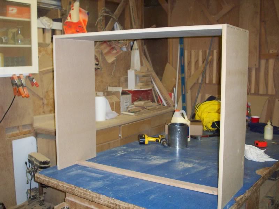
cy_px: 104
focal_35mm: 37
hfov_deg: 50.1
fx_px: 298
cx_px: 140
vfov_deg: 38.7
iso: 200
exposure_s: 1/64
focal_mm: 6.2
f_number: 2.8
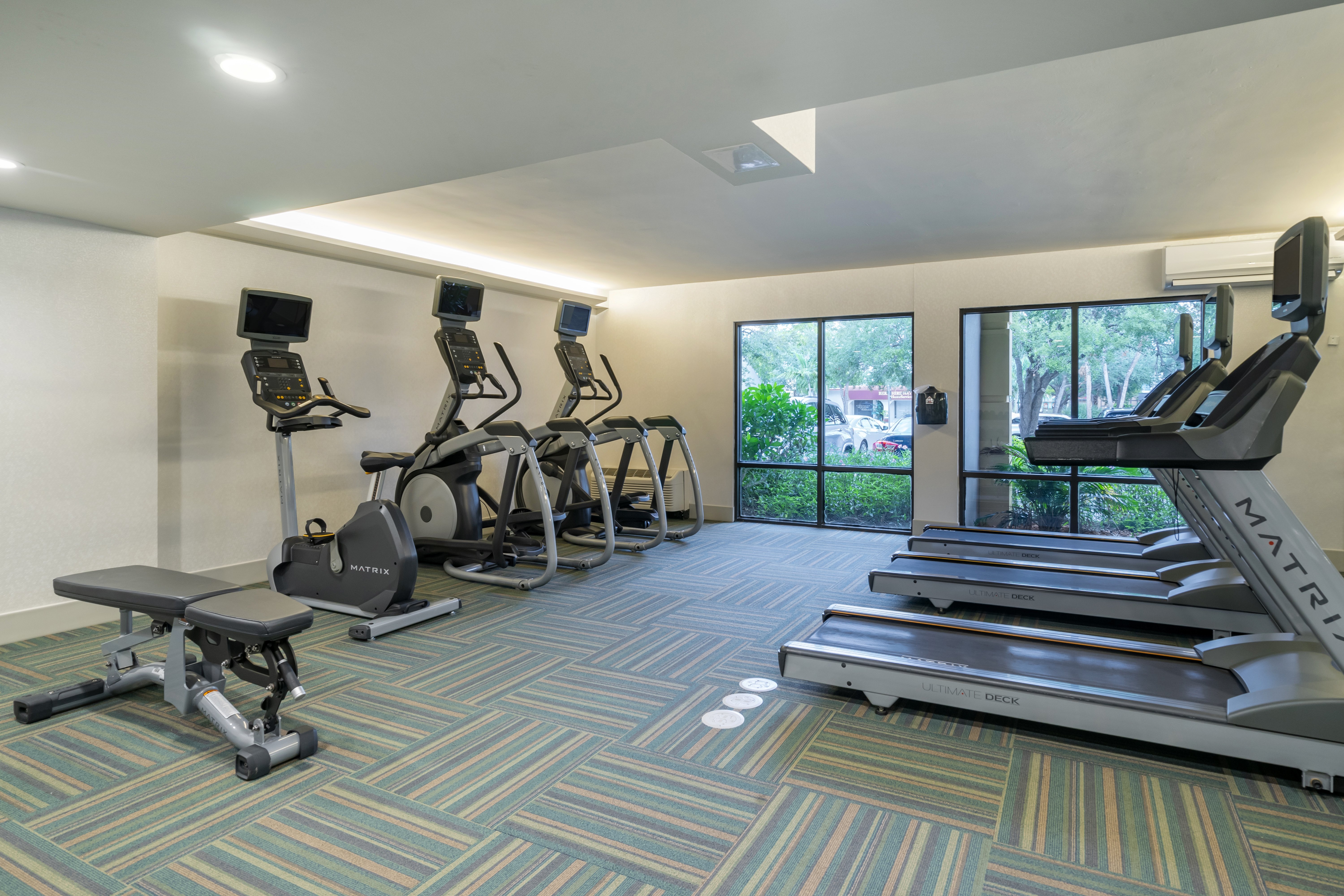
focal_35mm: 18
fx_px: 672
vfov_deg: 67.4
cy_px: 448
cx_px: 672
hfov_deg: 90.0
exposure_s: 1/4
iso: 400
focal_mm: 18
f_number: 11
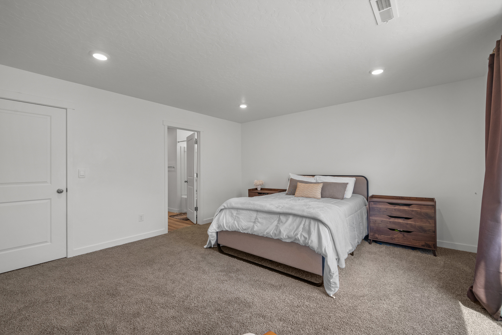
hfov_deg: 98.5
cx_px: 251
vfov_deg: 75.5
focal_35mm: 16
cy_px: 168
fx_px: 216
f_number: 8
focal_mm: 15.5
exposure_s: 1/5
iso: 500
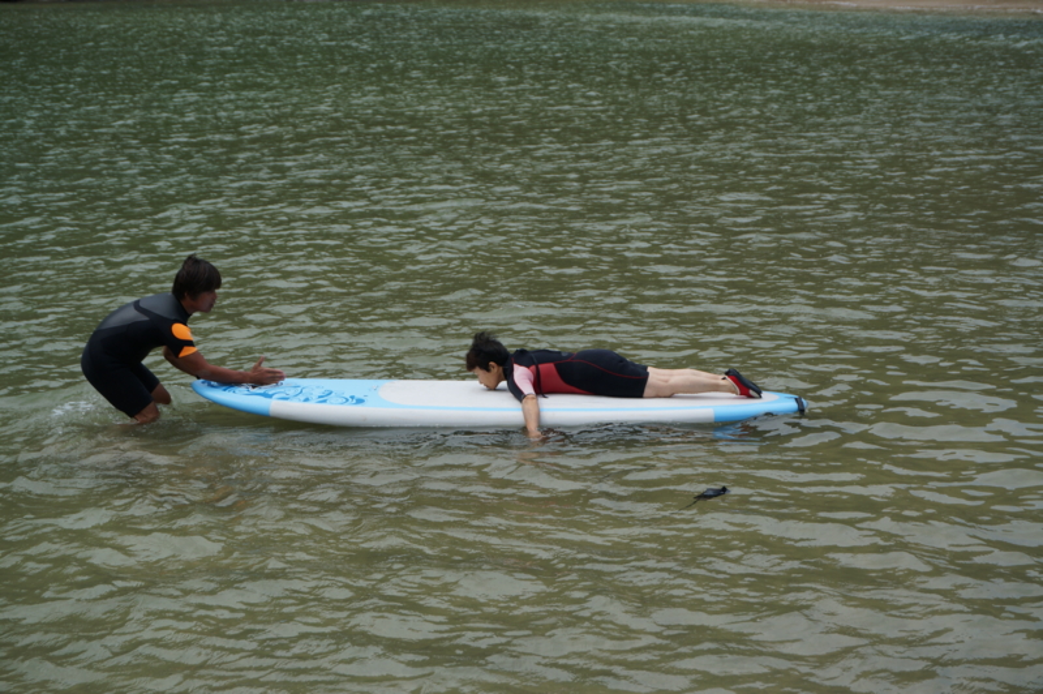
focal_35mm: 68
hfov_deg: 29.9
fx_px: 1954
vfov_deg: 20.1
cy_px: 347
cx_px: 522
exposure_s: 1/250
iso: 100
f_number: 7.1
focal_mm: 45
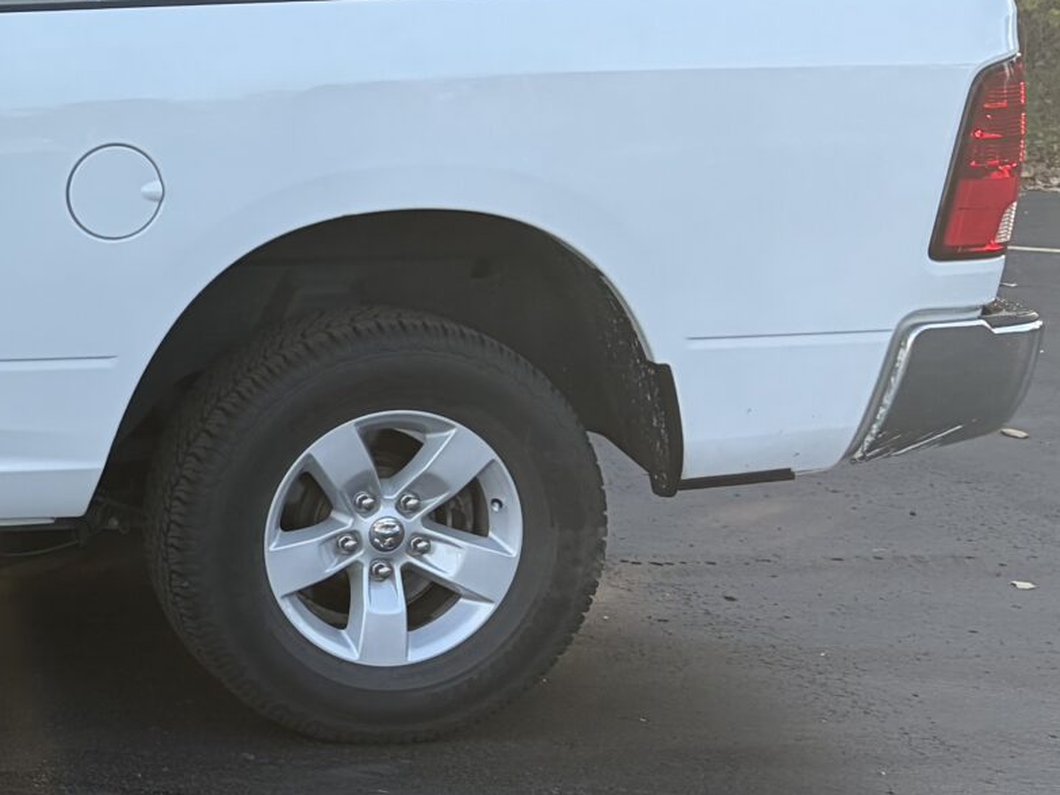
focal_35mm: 85
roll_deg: -0.2
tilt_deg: -9.3
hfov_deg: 19.9
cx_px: -531
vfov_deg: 17.3
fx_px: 2602
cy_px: 244
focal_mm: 5.96
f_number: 1.6
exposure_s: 1/739
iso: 64
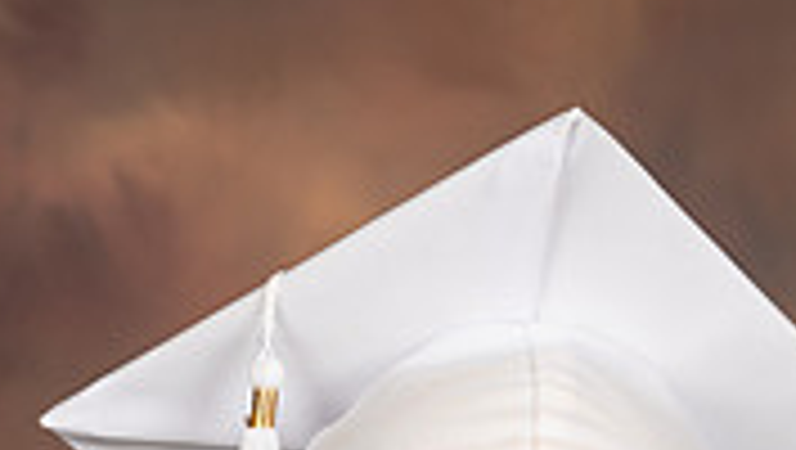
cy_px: 976
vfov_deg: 6.3
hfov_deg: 11.6
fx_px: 3930
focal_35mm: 186
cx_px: 495
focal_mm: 70
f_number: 3.2
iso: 64
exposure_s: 1/160
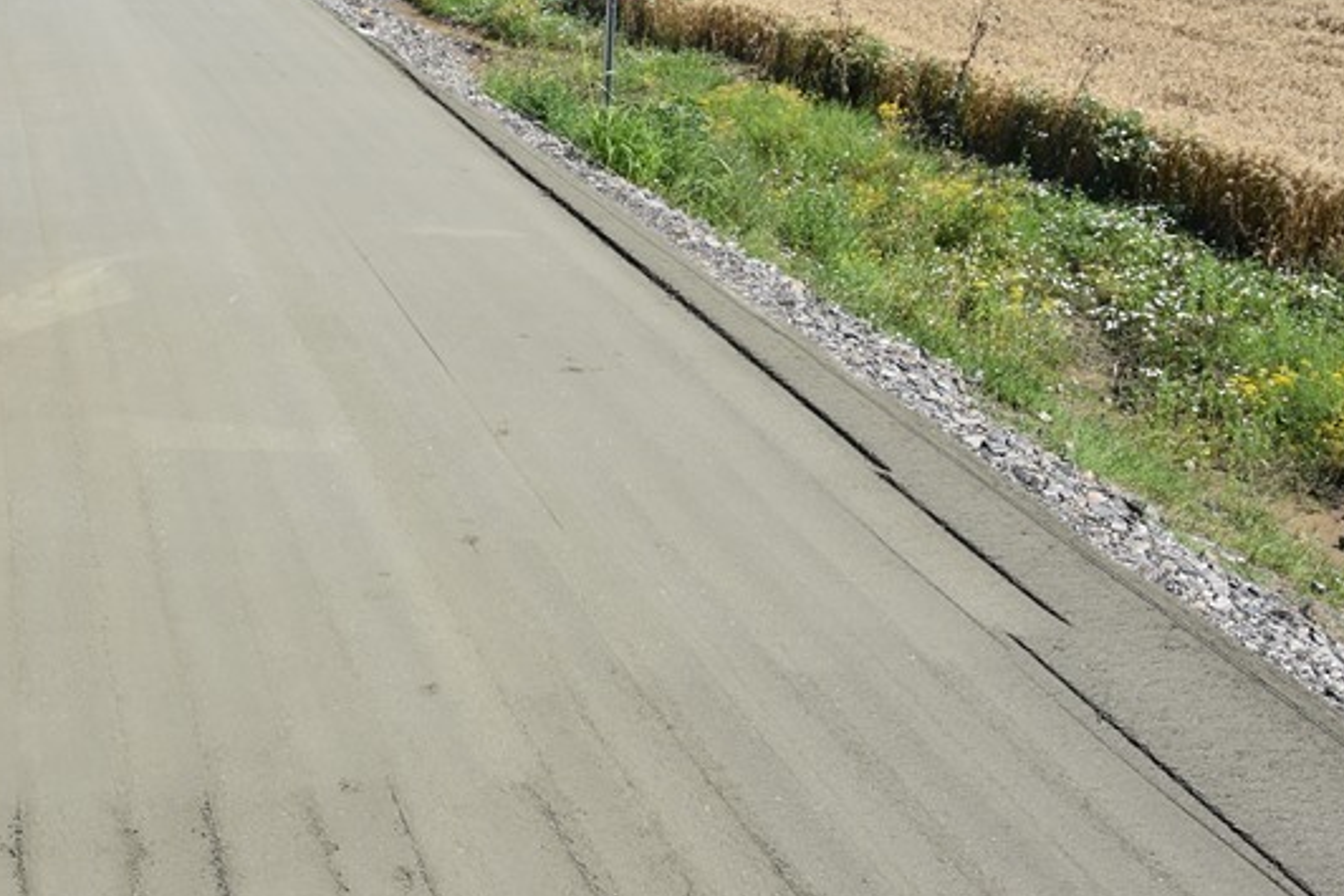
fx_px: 1942
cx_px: 210
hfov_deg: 36.5
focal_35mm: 52
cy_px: 385
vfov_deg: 26.0
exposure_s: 1/250
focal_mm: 18
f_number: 8
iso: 100
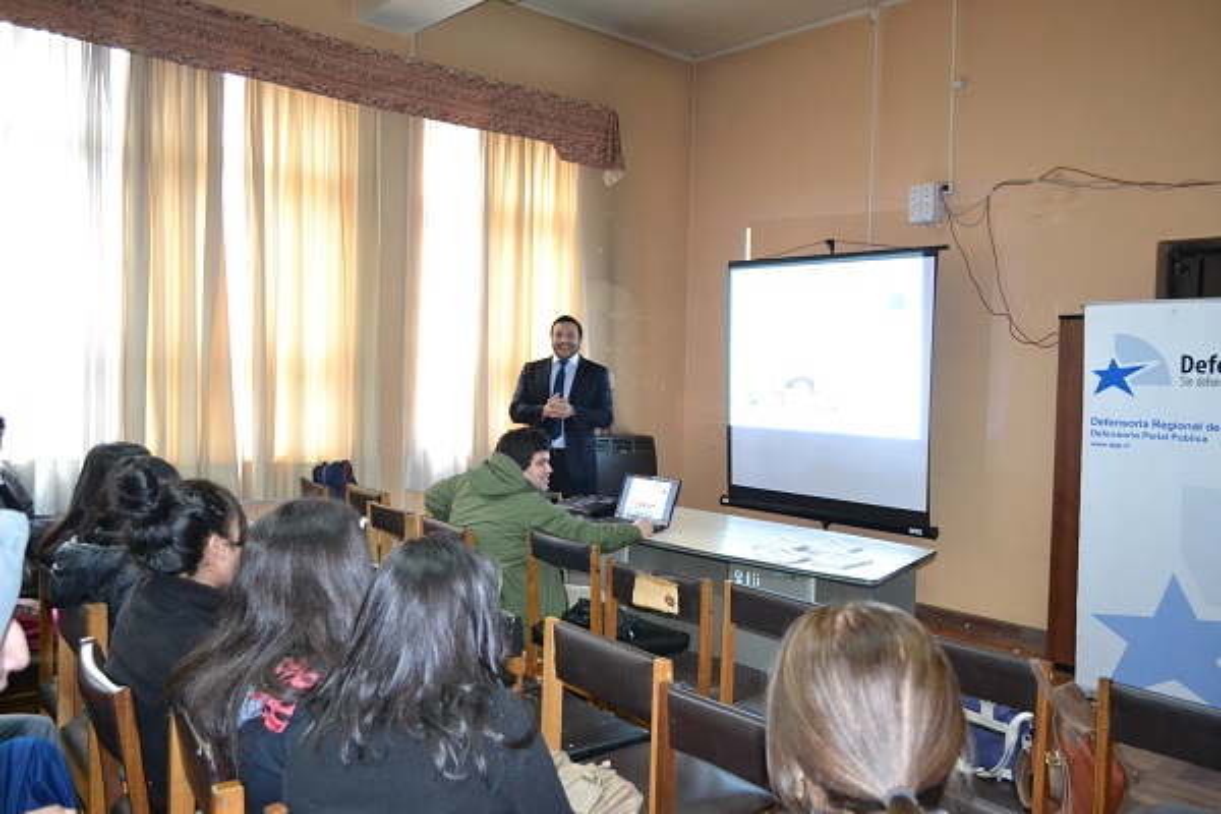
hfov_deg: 67.4
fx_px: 916
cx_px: 610
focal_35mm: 27
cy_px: 407
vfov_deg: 47.9
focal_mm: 18
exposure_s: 1/60
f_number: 3.5
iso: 3200
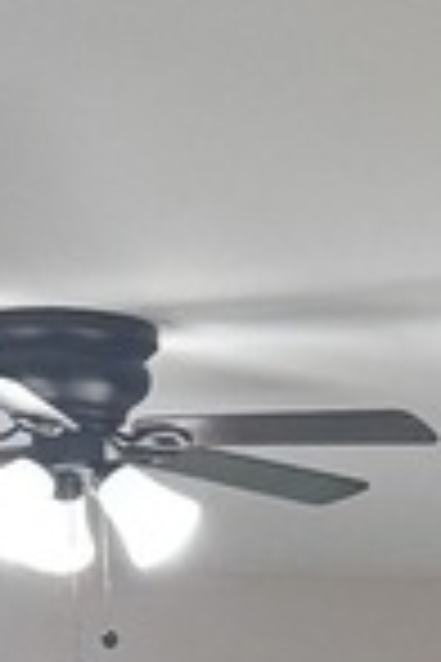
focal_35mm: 184
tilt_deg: -3.5
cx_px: 1256
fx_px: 3381
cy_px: 1283
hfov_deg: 6.8
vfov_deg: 10.4
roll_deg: +0.9
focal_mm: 6.76
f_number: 1.78
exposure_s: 1/164
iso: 200
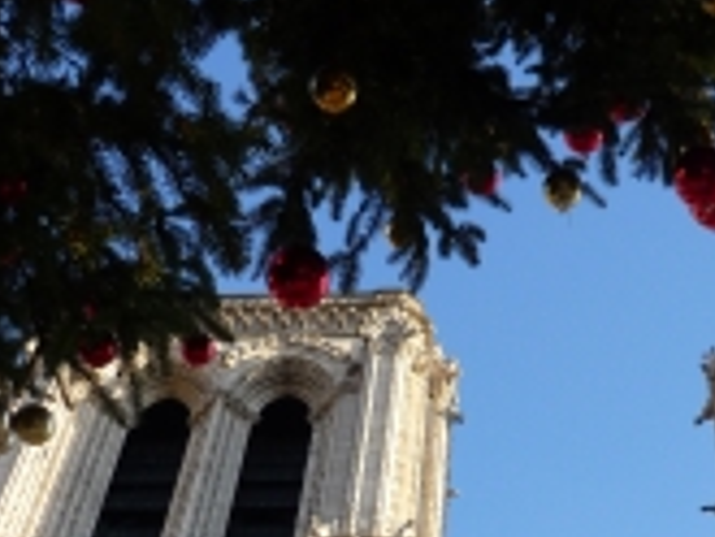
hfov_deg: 24.0
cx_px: 572
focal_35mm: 80
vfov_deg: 17.7
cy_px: 628
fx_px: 1654
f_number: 2.8
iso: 100
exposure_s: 1/400
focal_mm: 5.5
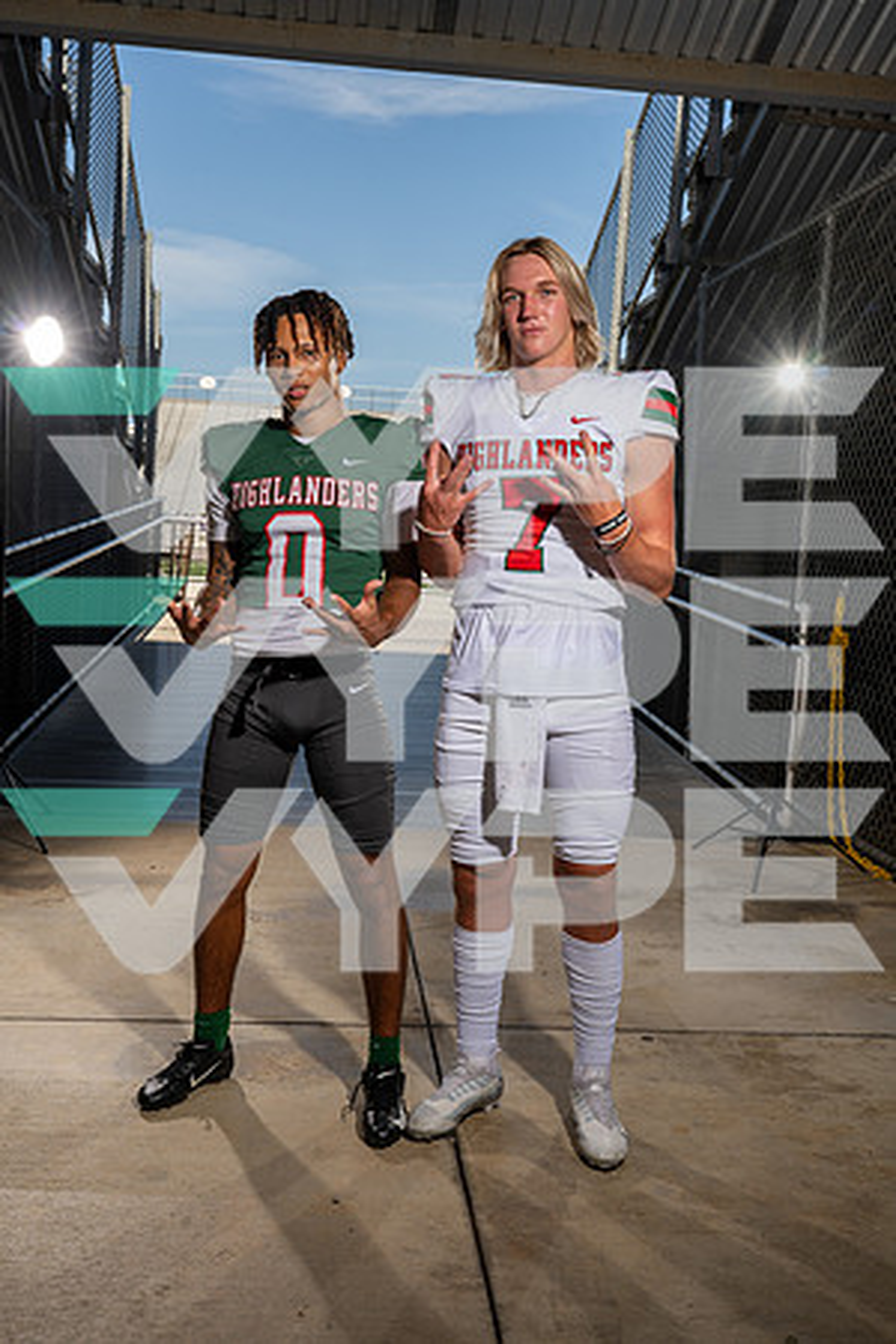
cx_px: 448
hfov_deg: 35.9
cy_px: 672
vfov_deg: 51.9
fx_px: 1381
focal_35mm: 37
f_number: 10
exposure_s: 1/250
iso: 160
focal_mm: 37
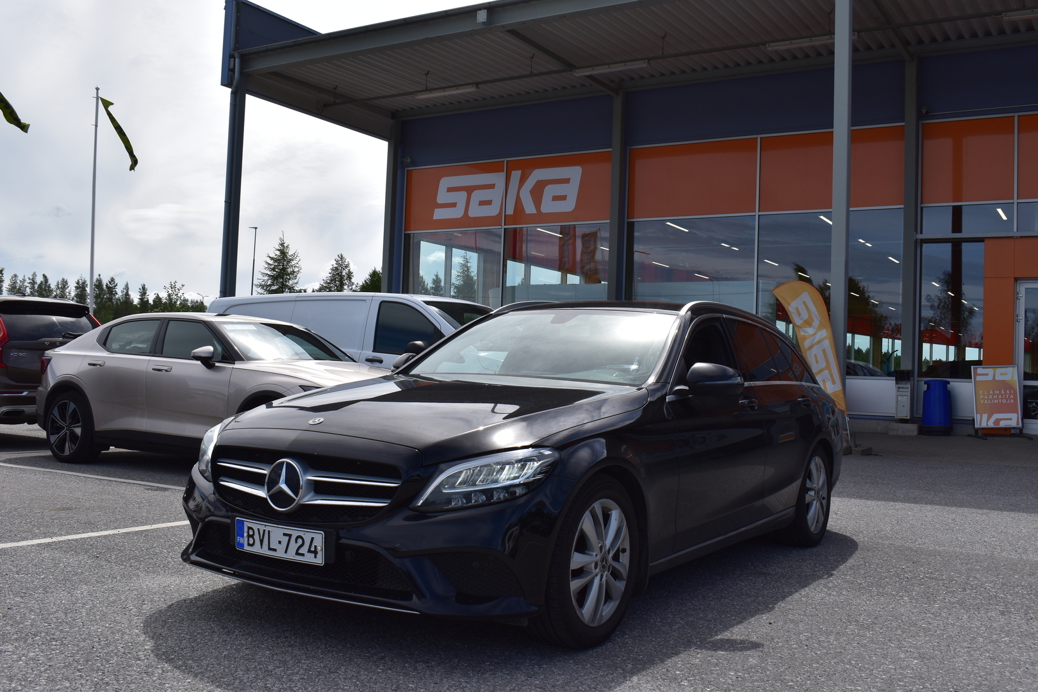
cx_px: 519
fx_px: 995
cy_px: 346
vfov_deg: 38.4
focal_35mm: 34
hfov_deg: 55.1
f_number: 11
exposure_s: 1/500
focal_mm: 23
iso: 220
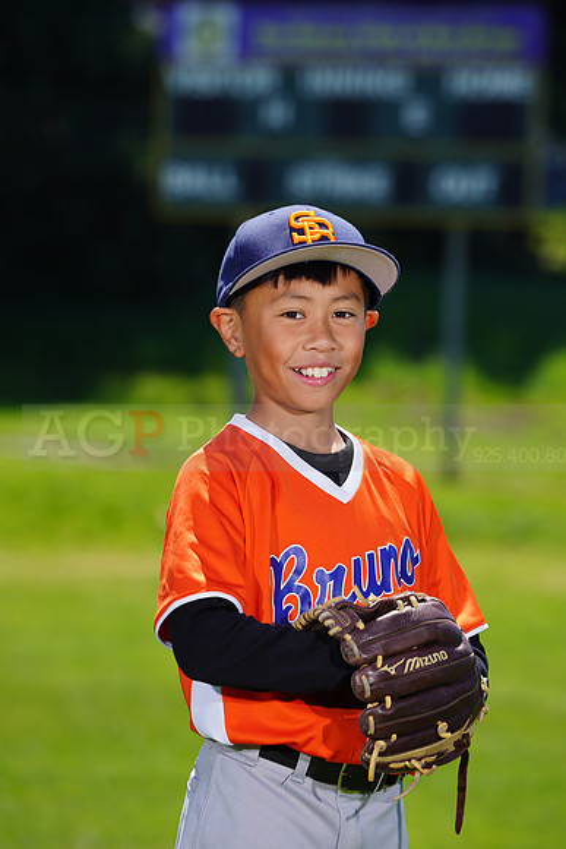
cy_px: 424
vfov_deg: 7.8
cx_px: 283
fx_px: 6245
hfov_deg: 5.2
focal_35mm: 265
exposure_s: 1/250
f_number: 8
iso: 100
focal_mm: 265
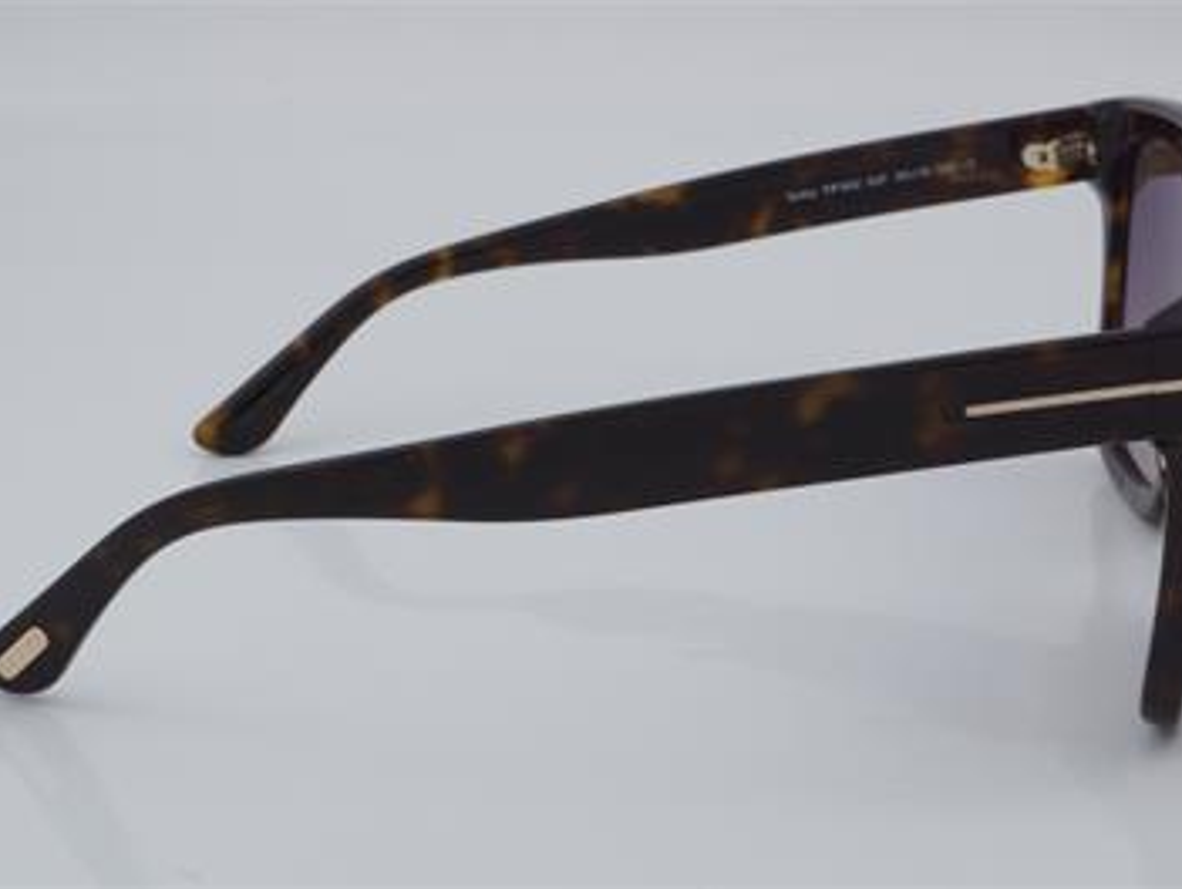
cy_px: 444
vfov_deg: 18.0
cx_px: 616
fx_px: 2803
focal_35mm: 82
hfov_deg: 23.8
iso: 100
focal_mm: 50
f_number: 32
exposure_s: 1/4
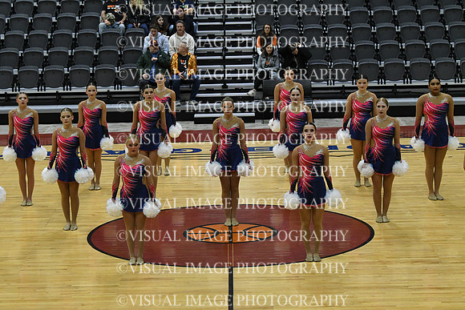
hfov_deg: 19.5
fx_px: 1357
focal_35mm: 105
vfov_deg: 13.0
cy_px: 155
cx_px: 232
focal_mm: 70
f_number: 4
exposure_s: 1/500
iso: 4000
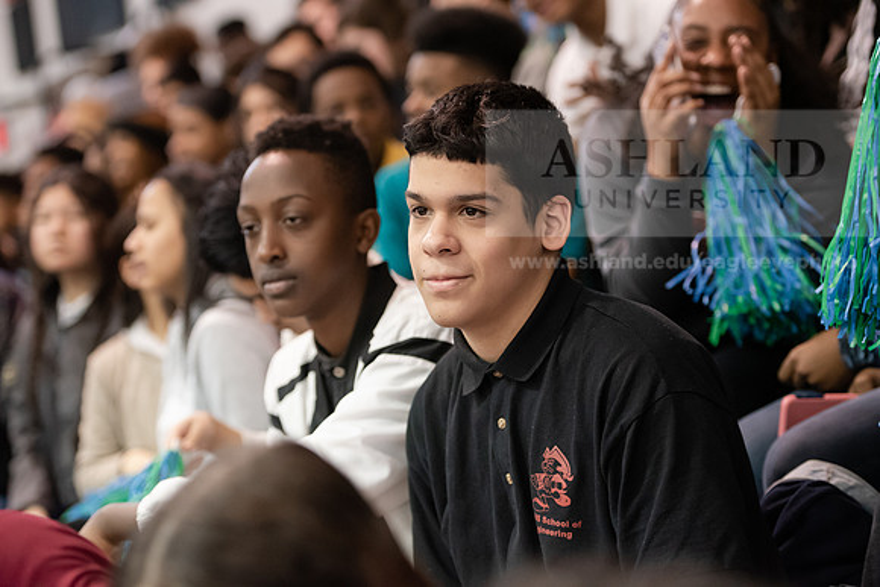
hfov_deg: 21.5
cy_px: 294
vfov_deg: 14.4
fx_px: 2323
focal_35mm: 95
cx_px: 440
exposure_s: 1/200
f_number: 3.2
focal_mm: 95
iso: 6400
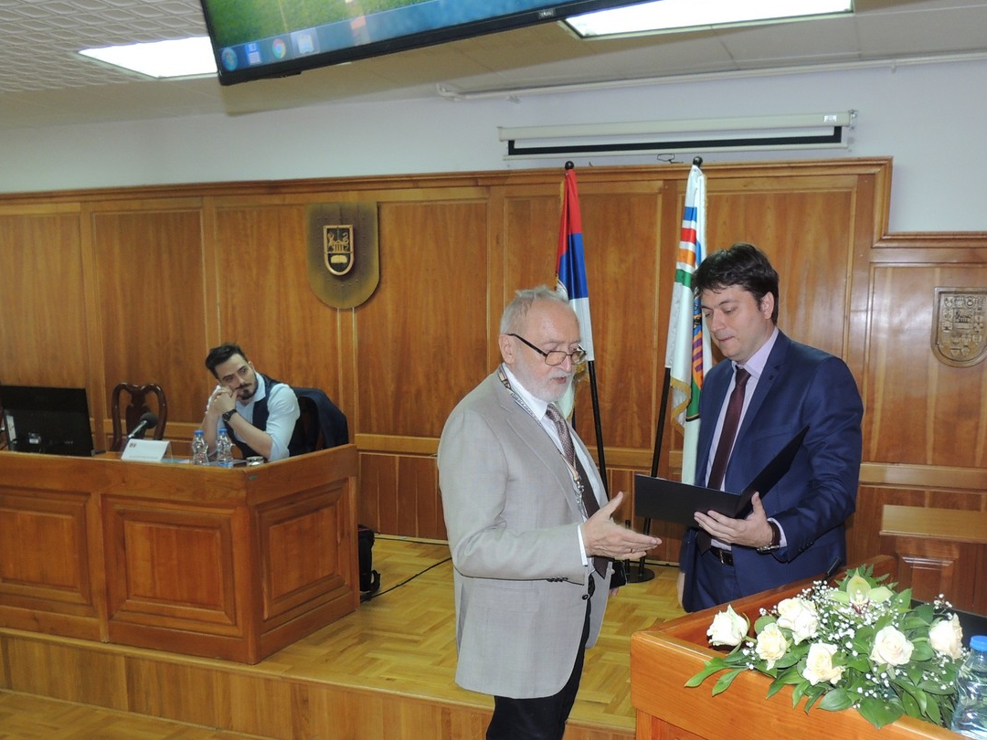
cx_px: 580
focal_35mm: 32
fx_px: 912
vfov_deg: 43.8
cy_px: 470
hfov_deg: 56.5
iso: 200
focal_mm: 4.3
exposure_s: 1/30
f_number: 3
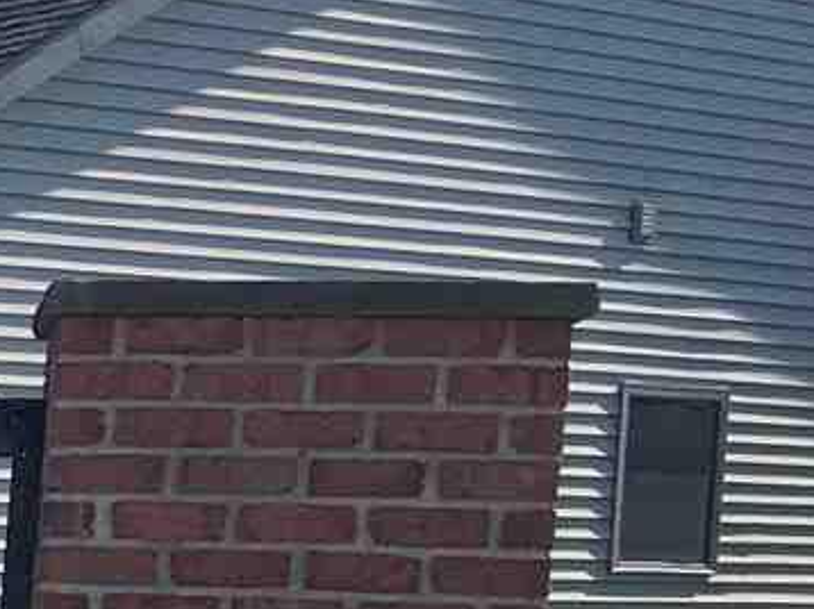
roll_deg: +0.5
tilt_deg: -5.3
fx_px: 3901
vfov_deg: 8.7
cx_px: -1285
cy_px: 993
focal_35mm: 166
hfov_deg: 10.1
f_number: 2.2
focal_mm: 4.15
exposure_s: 1/1374
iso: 25
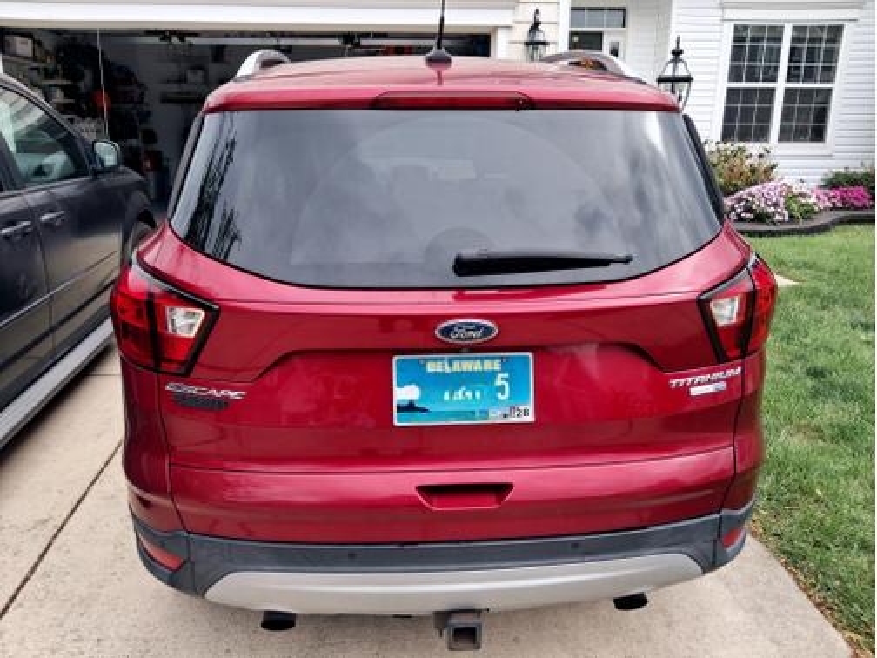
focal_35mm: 27
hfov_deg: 65.3
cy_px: 329
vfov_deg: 51.4
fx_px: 684
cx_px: 438
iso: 20
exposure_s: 1/182
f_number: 1.8
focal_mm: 4
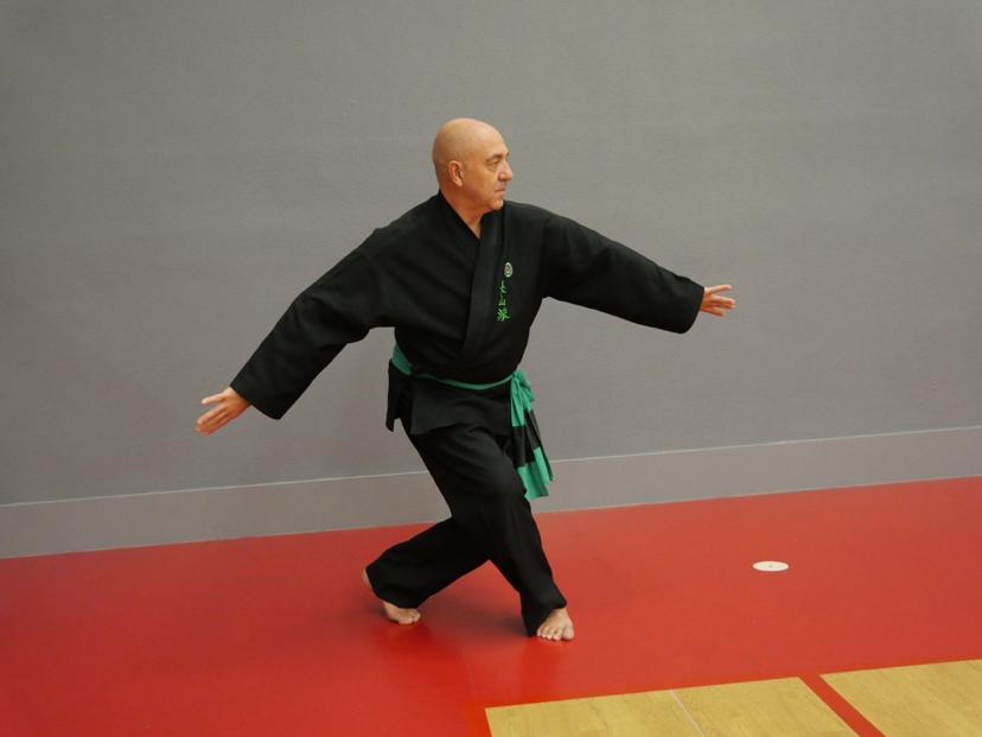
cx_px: 491
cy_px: 368
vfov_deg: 39.7
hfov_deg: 51.4
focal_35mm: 36
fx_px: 1021
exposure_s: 1/60
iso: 2000
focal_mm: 18
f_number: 3.9
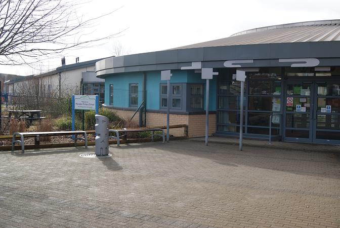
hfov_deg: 46.3
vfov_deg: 32.0
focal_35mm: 42
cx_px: 170
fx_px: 397
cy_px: 114
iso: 100
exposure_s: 1/100
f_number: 9
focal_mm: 28
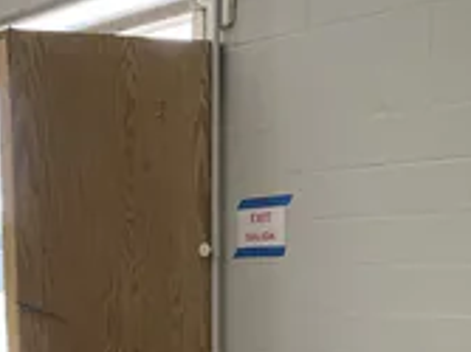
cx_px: -133
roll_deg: +2.0
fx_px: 1183
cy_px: 413
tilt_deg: -7.0
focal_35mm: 87
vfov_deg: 16.3
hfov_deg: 20.6
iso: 64
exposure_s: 1/120
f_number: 1.8
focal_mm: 3
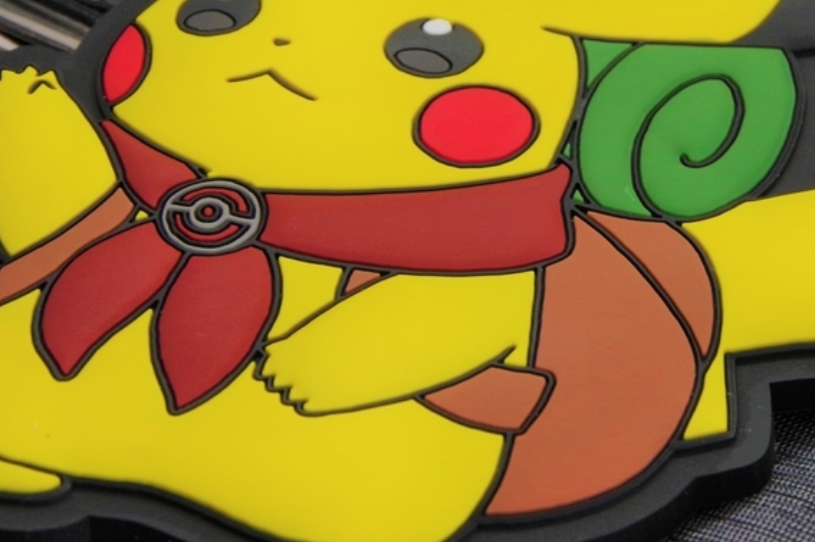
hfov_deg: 9.5
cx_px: 641
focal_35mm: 216
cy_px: 104
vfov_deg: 6.3
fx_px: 4886
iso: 800
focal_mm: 68
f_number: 10
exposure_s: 1/15
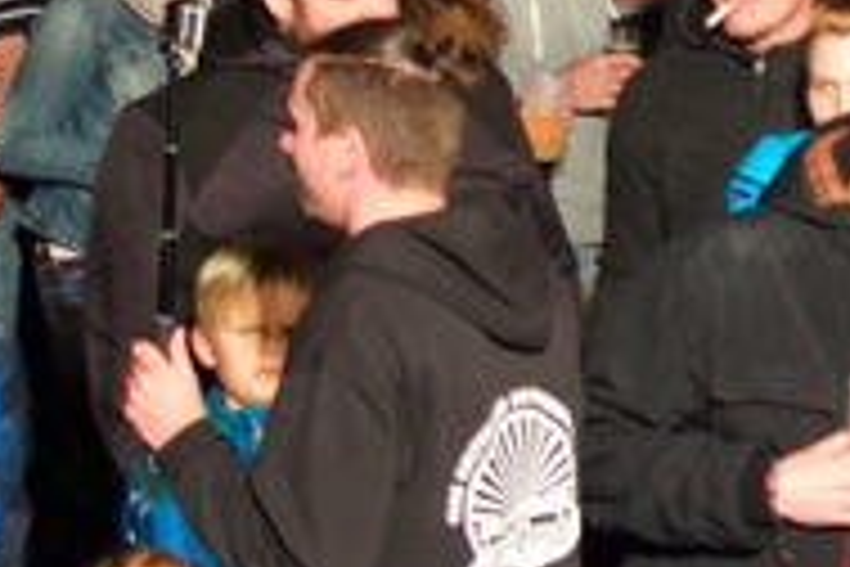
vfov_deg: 5.1
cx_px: 1588
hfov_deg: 7.5
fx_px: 6280
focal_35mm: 266
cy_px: -106
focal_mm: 49
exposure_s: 1/200
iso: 3200
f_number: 4.5
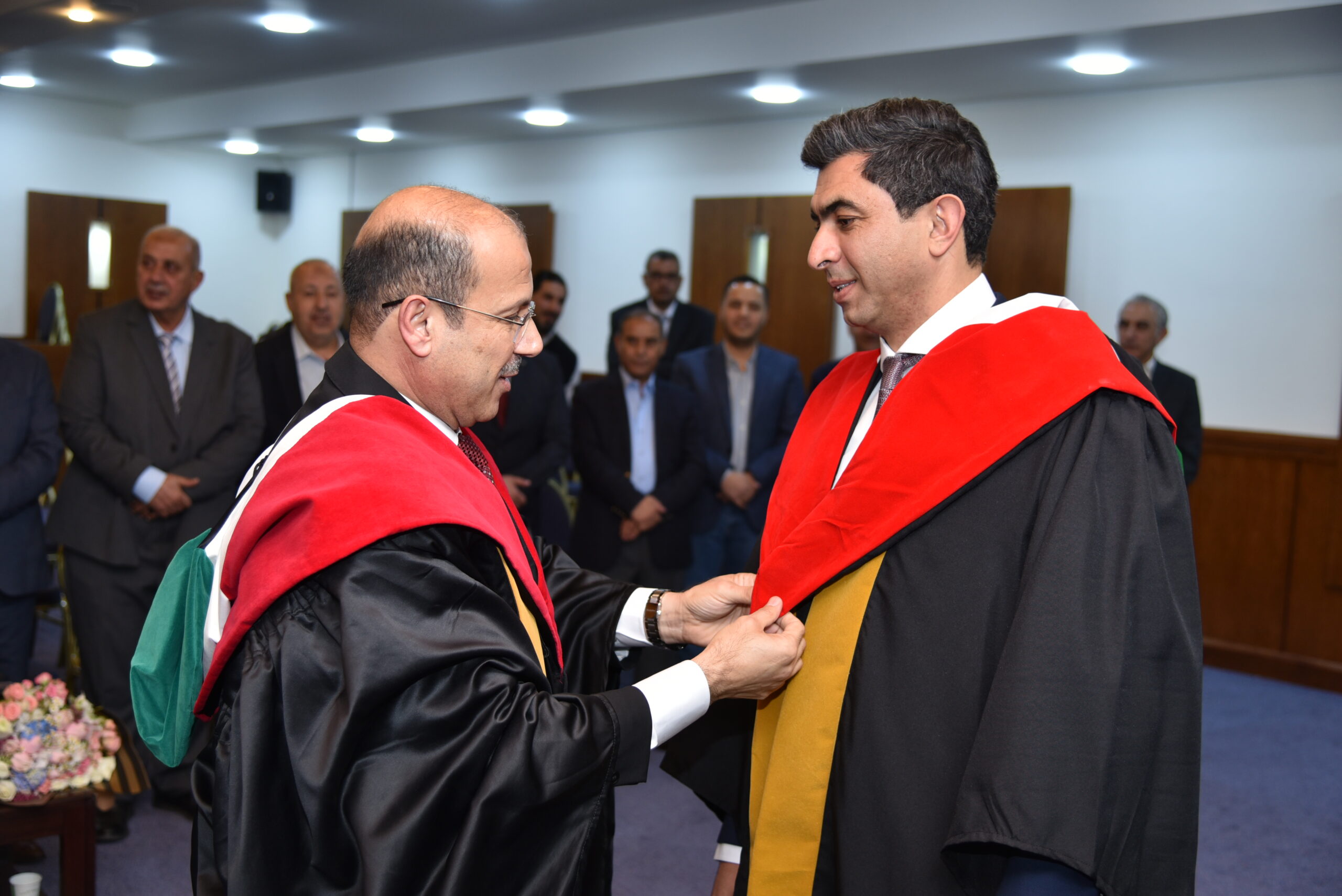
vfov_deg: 33.4
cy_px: 448
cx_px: 671
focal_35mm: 40
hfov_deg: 48.4
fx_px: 1492
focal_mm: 40
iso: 400
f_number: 4
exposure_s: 1/160
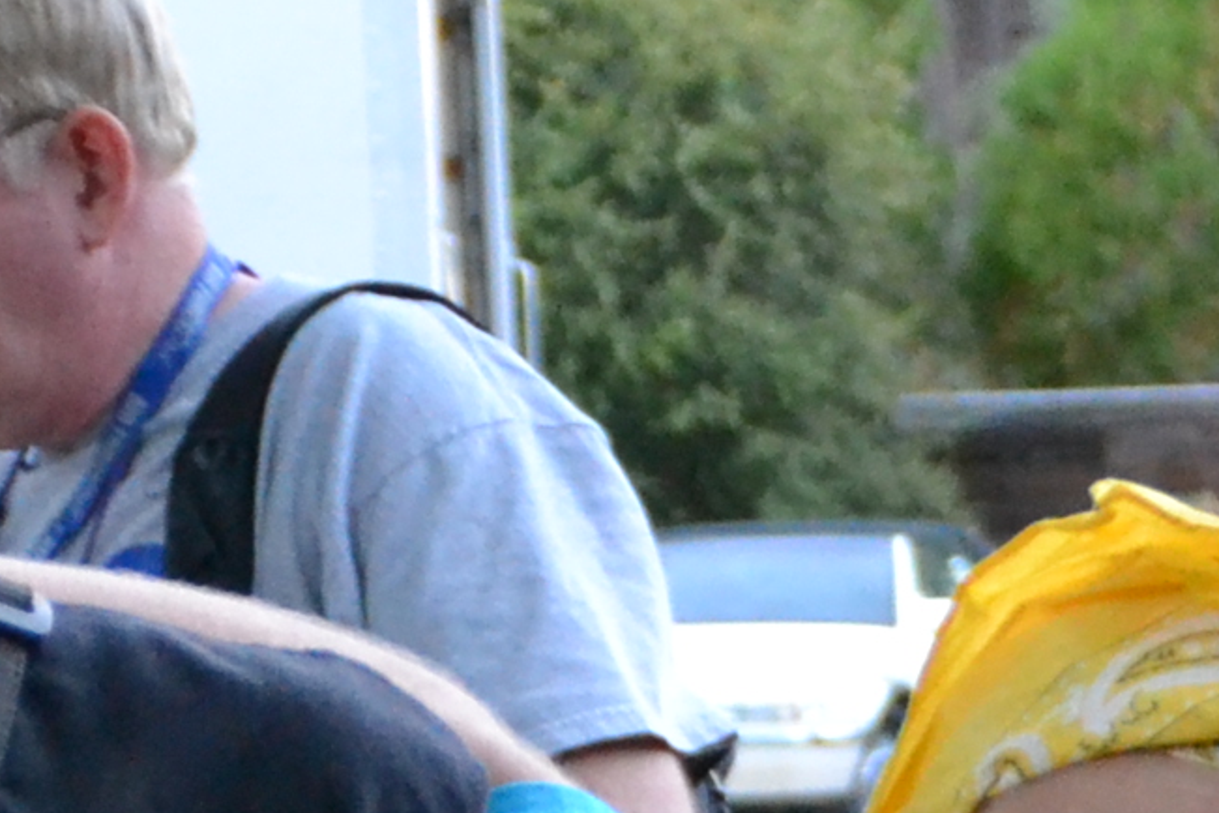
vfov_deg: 5.3
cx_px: 1653
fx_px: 8634
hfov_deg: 8.0
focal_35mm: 255
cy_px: 1347
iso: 3200
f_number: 4.2
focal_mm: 32
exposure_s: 1/200
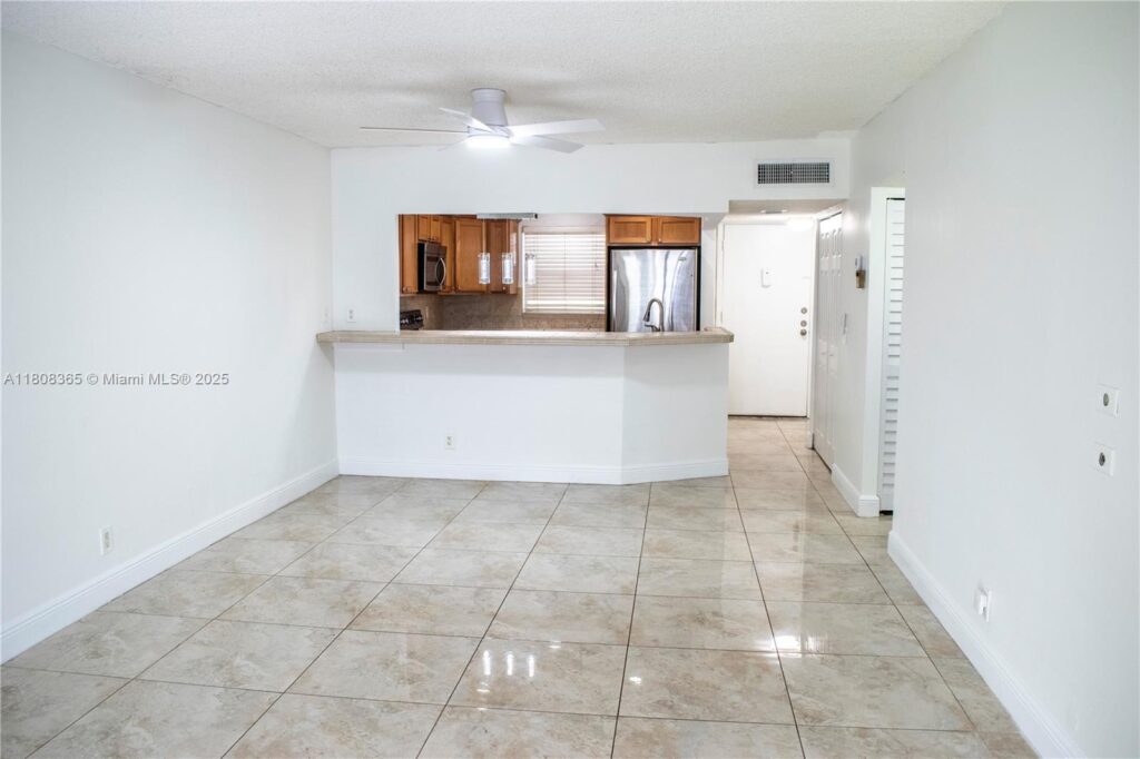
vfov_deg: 47.9
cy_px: 380
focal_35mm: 27
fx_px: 855
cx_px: 570
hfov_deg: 67.4
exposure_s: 1/160
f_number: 6.3
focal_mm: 18
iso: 500
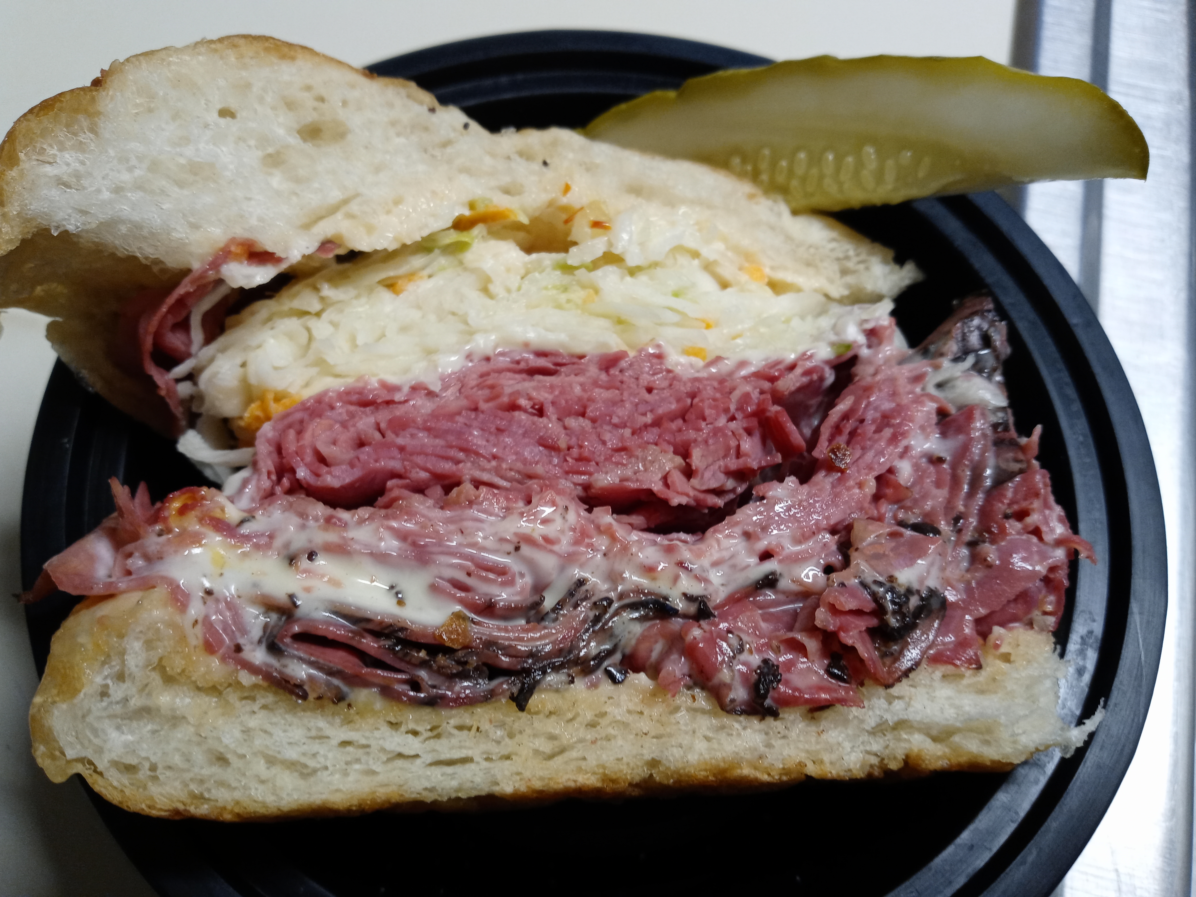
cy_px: 448
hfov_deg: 63.4
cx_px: 598
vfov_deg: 49.7
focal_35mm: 28
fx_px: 967
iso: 100
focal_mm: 3.61
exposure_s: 1/30
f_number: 1.8
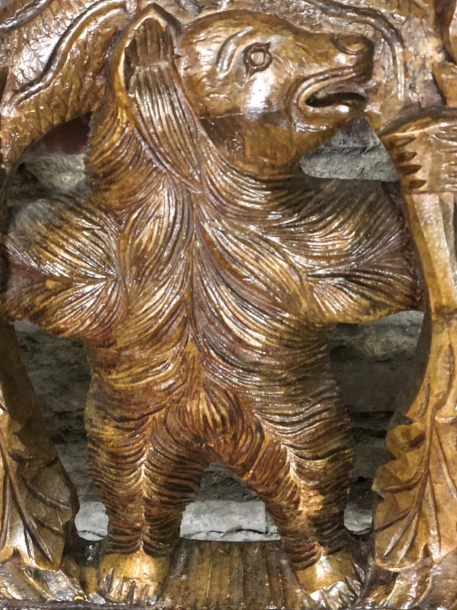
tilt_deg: -42.4
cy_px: 290
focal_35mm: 59
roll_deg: +7.3
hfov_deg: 24.8
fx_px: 1039
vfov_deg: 32.7
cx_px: 201
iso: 160
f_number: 2.4
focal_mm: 6
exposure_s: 1/9
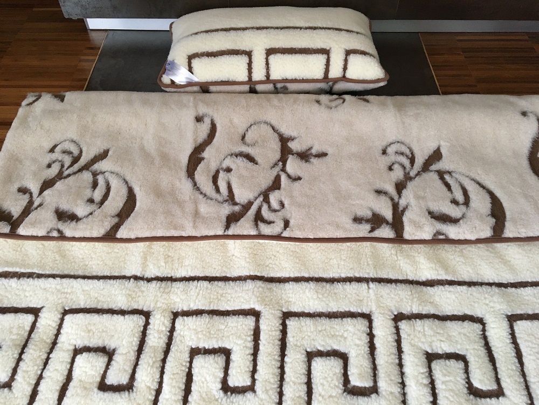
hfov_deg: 61.7
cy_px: 202
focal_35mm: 29
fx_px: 452
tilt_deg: -51.3
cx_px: 270
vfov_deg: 48.2
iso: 125
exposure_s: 1/33
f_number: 2.2
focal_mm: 4.15
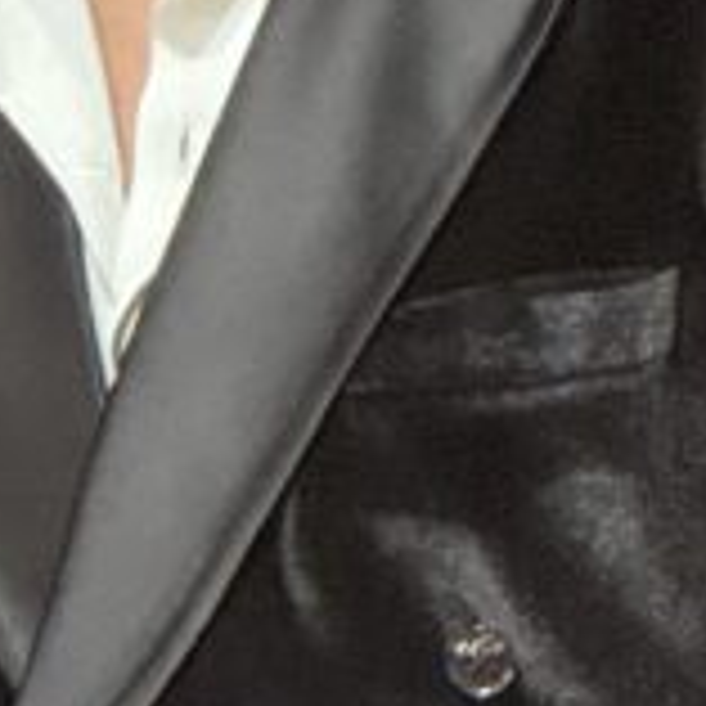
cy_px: 328
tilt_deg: -0.5
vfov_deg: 2.5
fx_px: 15968
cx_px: -432
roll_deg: -1.2
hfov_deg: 2.5
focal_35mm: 692
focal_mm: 15.66
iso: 800
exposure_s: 1/33
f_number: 2.8
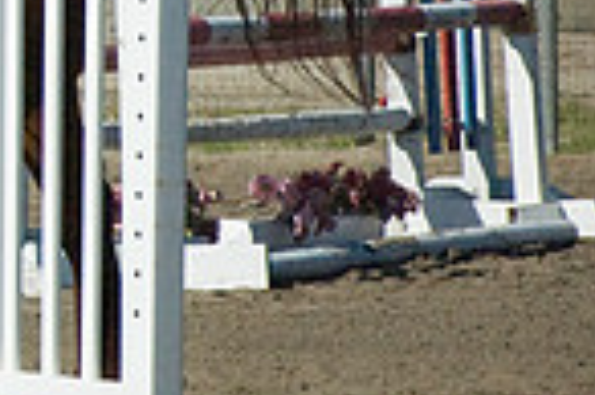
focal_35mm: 568
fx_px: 9377
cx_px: -558
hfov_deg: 3.6
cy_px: -257
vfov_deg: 2.4
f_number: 5.6
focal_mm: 95
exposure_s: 1/2500
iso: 800
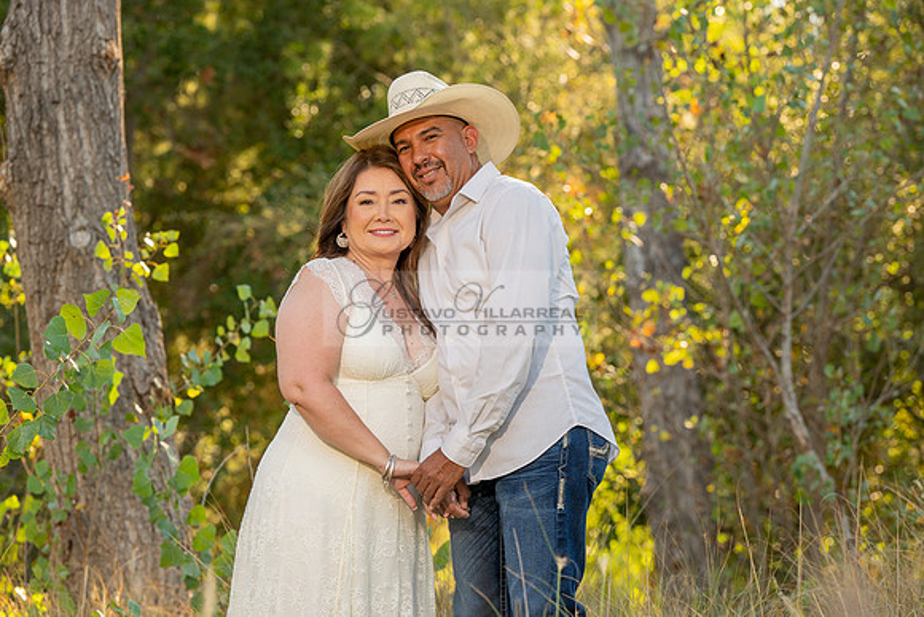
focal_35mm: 140
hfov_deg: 14.7
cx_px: 462
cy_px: 308
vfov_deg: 9.8
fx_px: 3594
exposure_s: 1/200
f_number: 5.6
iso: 200
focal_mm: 140
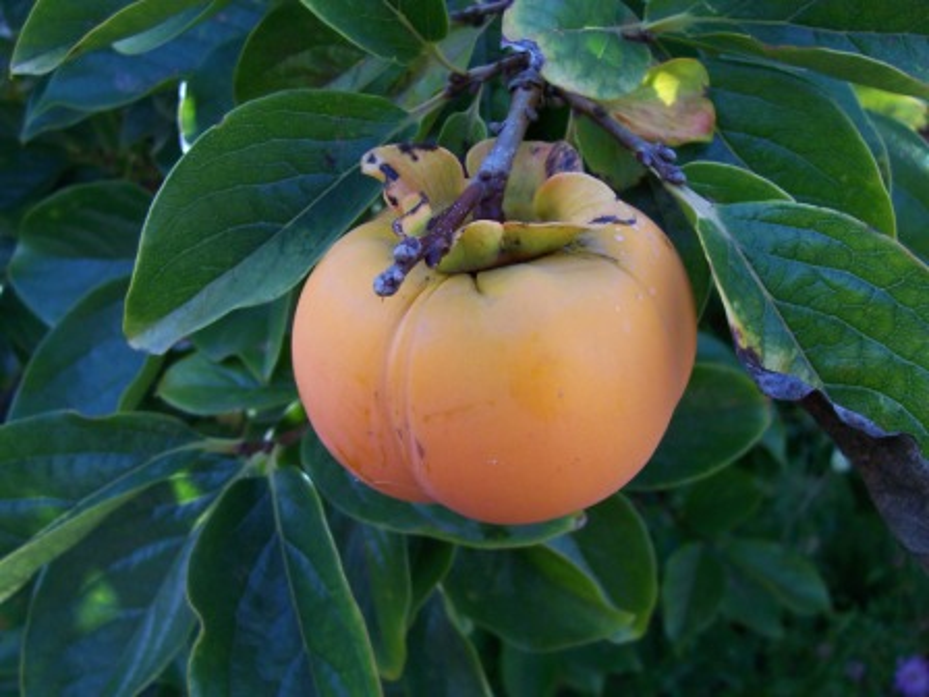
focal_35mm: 37
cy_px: 348
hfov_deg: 50.1
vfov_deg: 38.7
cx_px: 464
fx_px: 993
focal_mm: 5.6
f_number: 2.8
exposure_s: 1/250
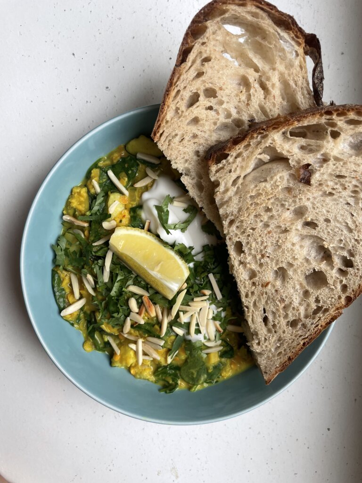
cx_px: 181
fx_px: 363
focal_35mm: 26
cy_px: 242
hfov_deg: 53.1
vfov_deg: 67.3
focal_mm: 4.2
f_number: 1.6
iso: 40
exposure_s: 1/121
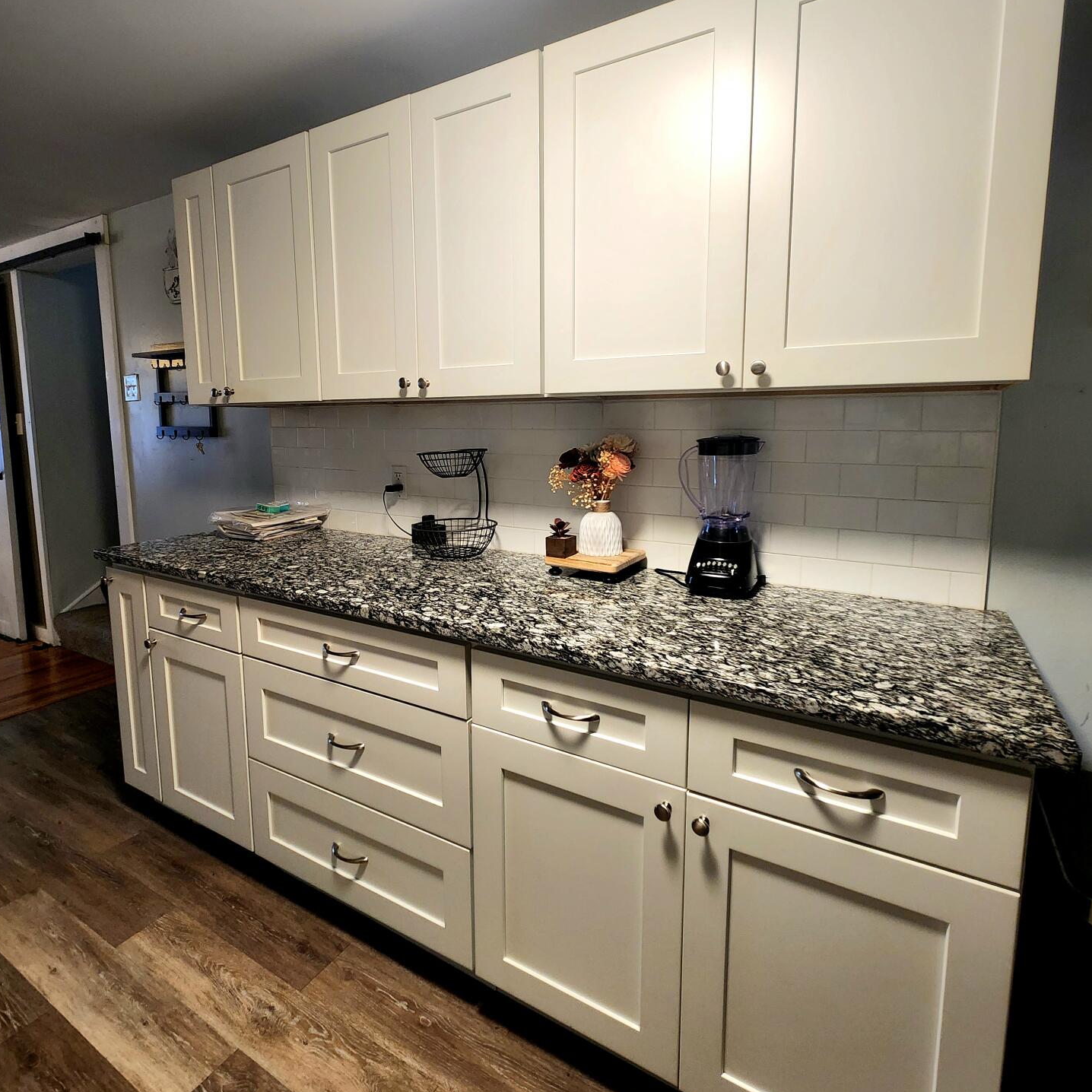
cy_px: 498
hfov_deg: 87.4
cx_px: 538
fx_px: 571
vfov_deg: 87.2
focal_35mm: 16
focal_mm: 2.2
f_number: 2.2
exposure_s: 1/60.2
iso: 200
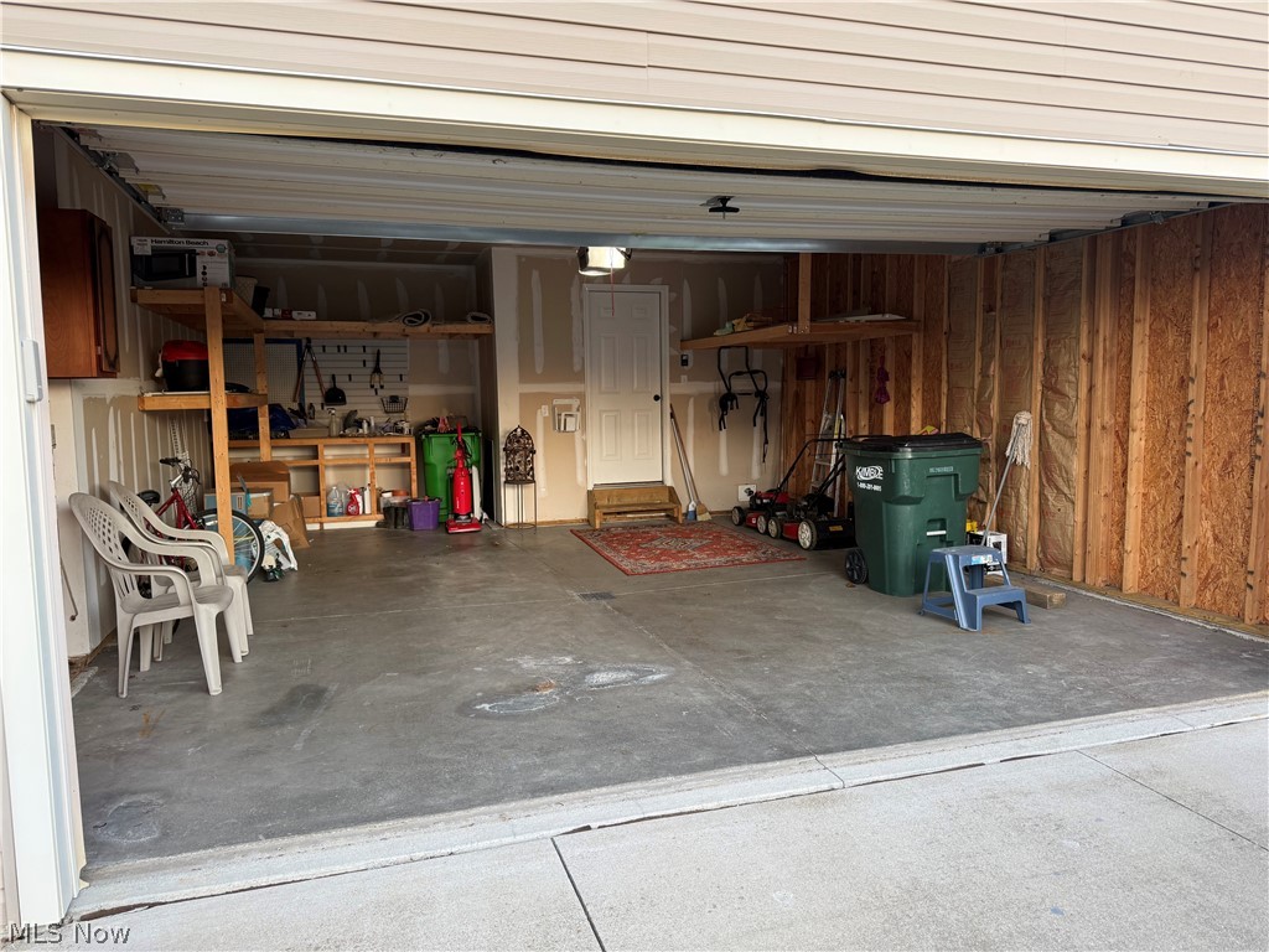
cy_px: 476
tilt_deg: -5.3
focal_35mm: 24
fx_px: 880
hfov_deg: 71.6
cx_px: 634
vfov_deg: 56.8
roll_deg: +0.8
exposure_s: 1/121
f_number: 1.78
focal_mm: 6.76
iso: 100
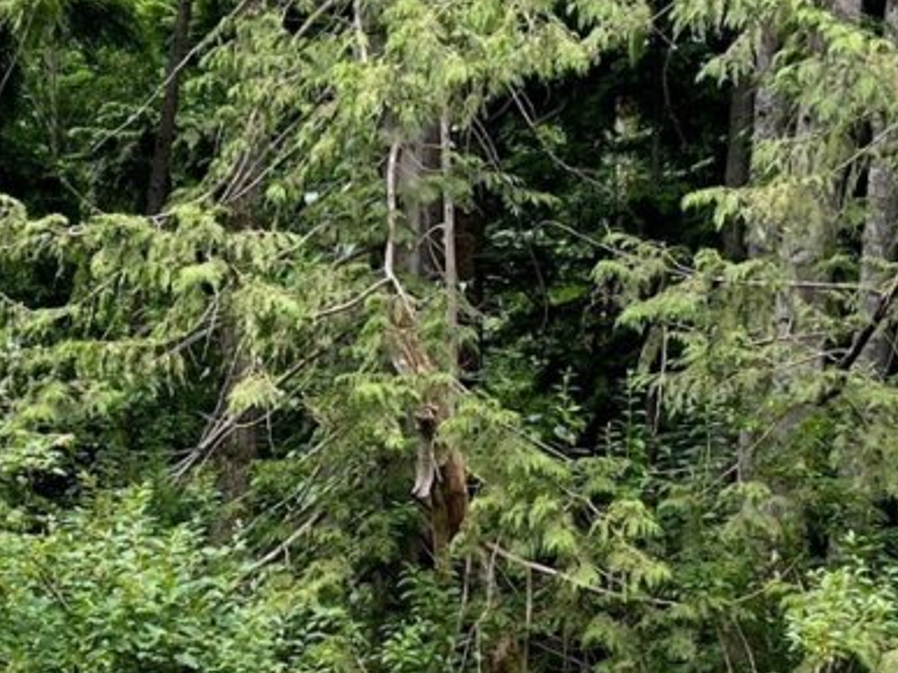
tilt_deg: +3.6
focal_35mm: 94
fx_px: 2438
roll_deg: -2.6
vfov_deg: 15.6
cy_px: 506
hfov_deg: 20.9
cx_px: 432
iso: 50
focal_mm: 5.7
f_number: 1.5
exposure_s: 1/581
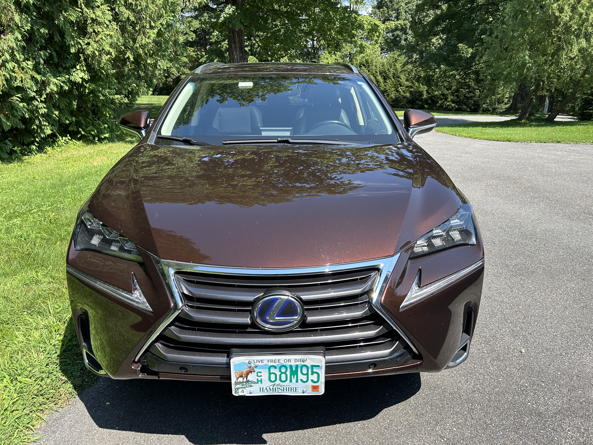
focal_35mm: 26
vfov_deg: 53.1
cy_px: 222
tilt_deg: -19.2
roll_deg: -0.3
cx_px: 296
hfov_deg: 67.3
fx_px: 445
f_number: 1.5
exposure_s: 1/1395
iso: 50
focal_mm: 5.7
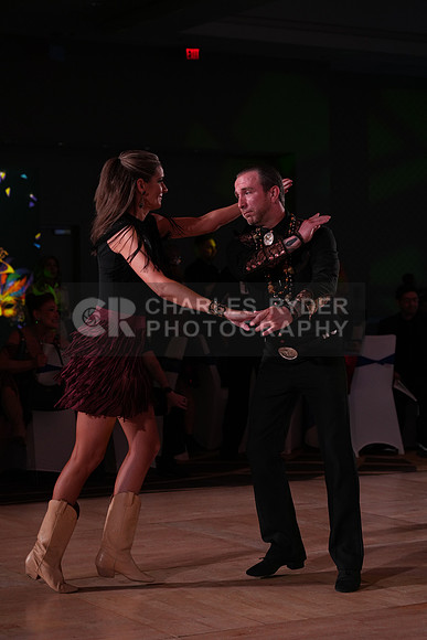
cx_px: 214
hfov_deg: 17.1
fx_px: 1422
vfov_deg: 25.4
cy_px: 320
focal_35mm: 80
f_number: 4
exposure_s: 1/400
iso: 1600
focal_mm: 80
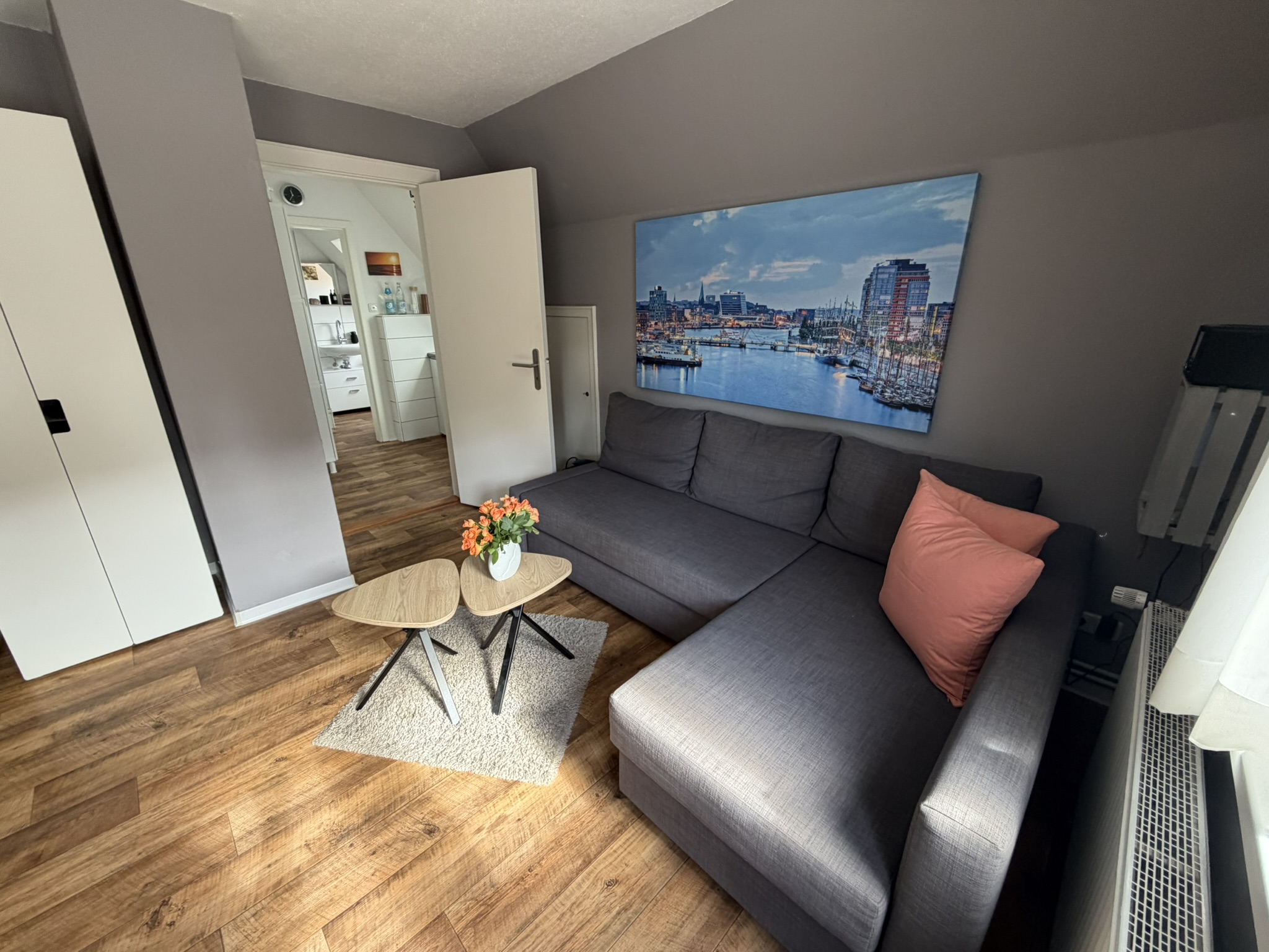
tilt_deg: -18.9
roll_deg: +0.3
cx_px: 634
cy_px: 476
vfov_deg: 85.7
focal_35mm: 14
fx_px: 513
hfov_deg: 102.1
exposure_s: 1/121
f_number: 2.2
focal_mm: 2.22
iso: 250
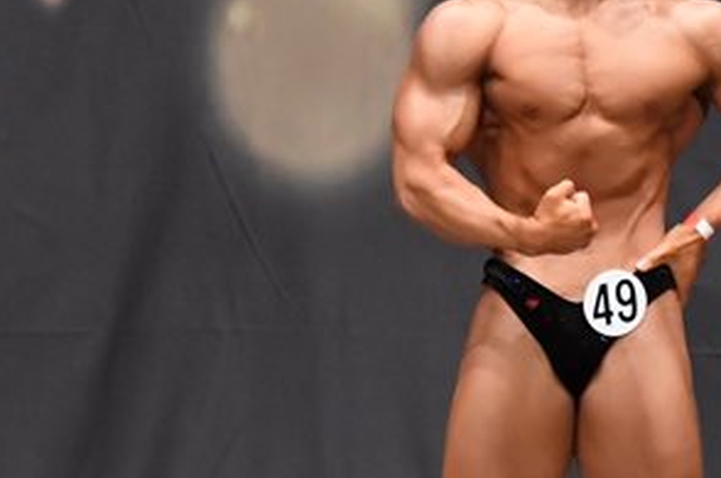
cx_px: 489
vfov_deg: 2.3
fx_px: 11877
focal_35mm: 594
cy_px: 326
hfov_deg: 3.5
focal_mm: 150
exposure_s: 1/400
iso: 6400
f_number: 5.6
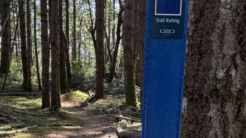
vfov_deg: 29.4
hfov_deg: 50.4
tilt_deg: -10.9
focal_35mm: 40
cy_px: 97
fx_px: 261
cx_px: 108
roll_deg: -0.8
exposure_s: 1/121
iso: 200
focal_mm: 2.22
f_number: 2.2
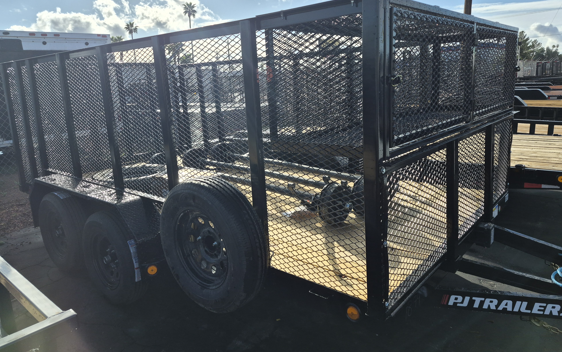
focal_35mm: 25
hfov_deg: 72.5
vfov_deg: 49.2
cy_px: 160
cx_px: 288
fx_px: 383
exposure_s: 1/7696
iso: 64
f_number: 1.8
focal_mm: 5.4
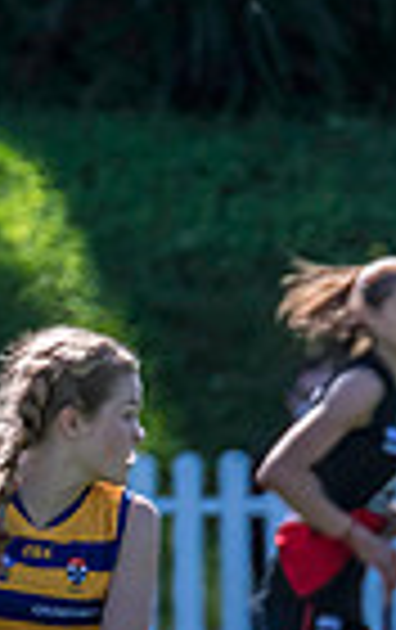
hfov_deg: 0.5
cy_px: 987
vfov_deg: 0.8
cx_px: -79
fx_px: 43990
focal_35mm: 2558
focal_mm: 420
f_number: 9
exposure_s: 1/1600
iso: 800
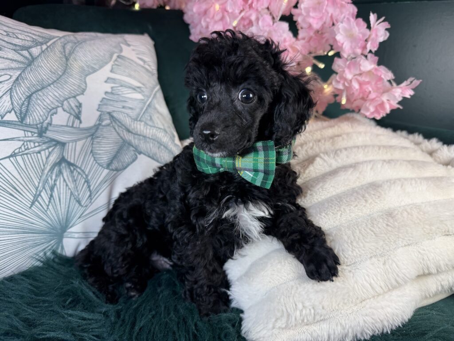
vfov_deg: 56.8
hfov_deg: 71.6
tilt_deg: -12.8
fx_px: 315
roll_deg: -0.8
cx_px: 227
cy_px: 170
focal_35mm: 24
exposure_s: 1/120
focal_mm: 6.76
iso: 50
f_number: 1.78
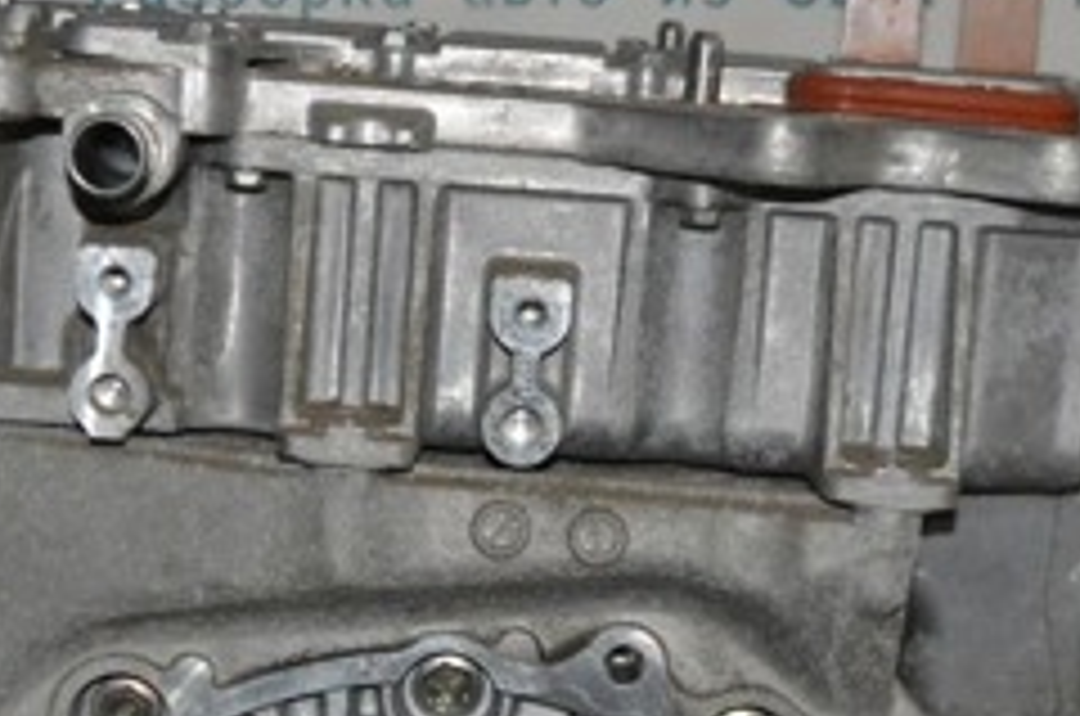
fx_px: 3353
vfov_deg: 12.1
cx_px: 450
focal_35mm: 112
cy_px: 673
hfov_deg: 18.3
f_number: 4.2
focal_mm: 28
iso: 2500
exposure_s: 1/60
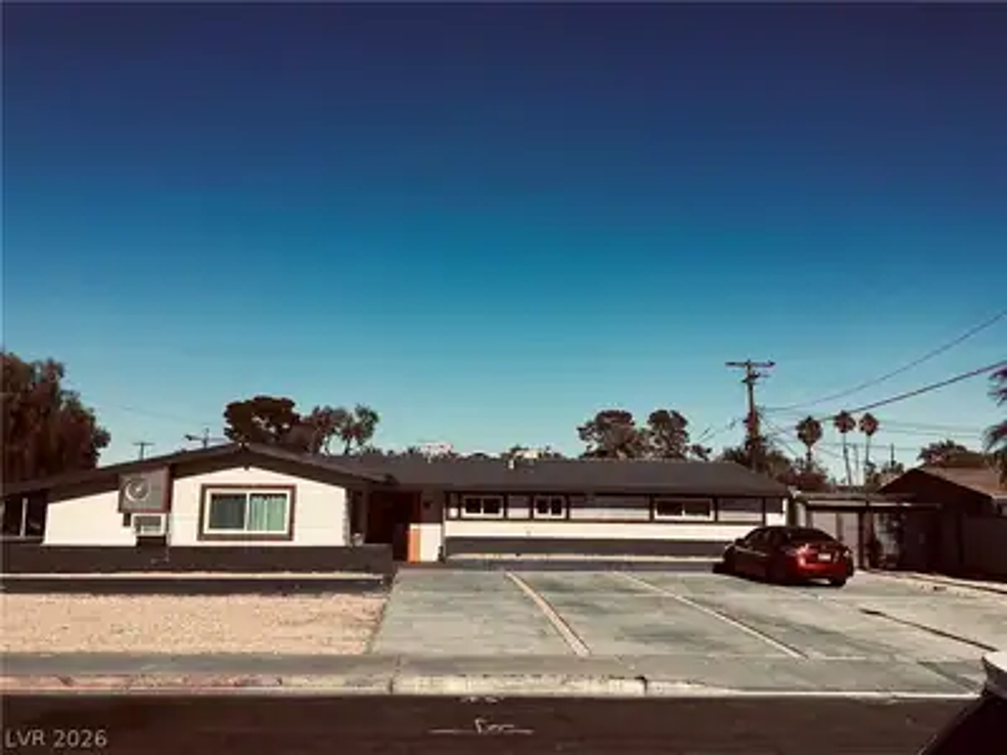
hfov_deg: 58.4
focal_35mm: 31
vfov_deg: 45.4
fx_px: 902
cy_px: 378
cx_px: 504
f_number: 2.4
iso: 25
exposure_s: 1/2469
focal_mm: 3.3
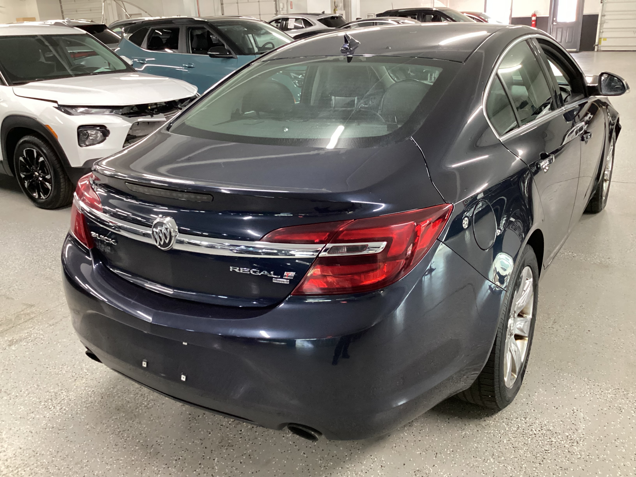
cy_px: 238
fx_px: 570
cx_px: 318
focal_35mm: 31
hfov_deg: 58.4
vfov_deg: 45.4
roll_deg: +1.9
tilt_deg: -22.5
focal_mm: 3.3
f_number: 2.4
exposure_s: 1/40
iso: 400
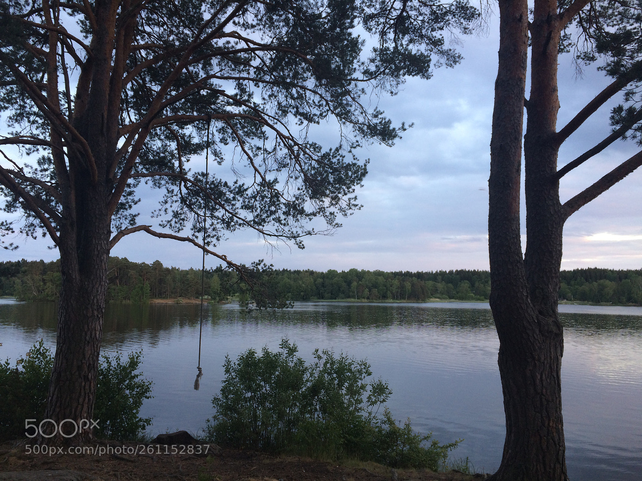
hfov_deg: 61.7
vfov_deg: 48.2
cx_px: 321
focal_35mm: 29
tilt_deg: +5.4
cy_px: 240
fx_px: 538
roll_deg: -0.5
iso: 40
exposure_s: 1/33
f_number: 2.2
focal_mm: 4.15
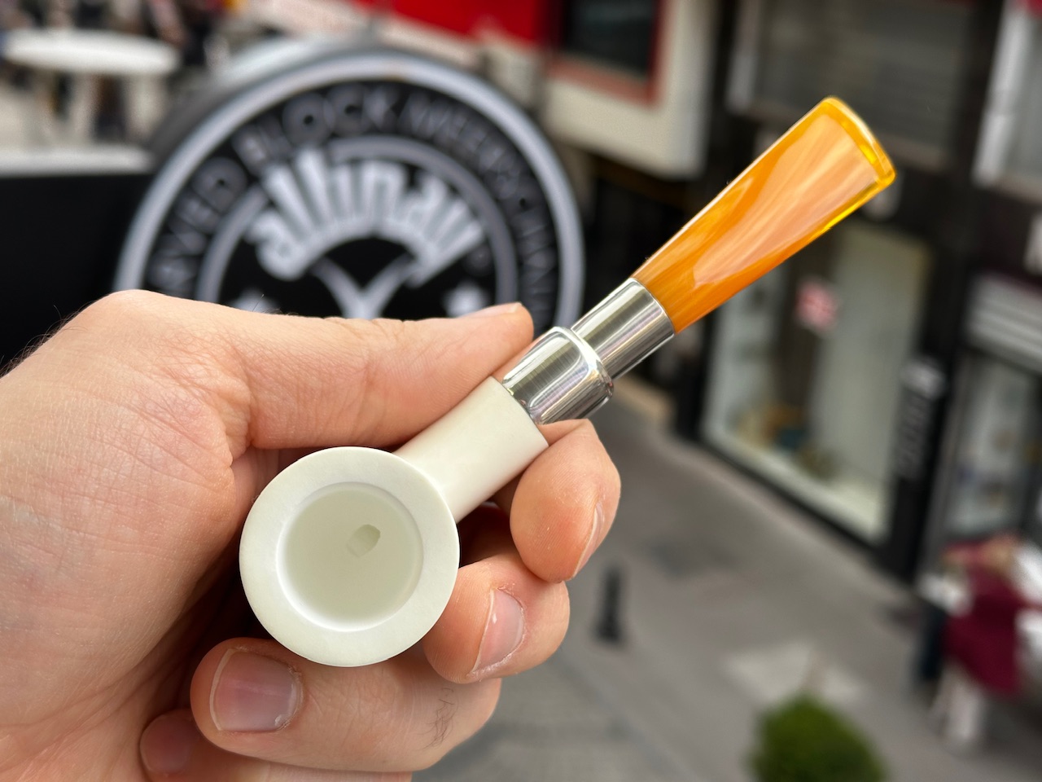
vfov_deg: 30.3
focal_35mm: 48
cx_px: 521
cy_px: 391
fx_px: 1445
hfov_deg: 39.7
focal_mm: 6.86
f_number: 1.78
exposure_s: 1/322
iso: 64
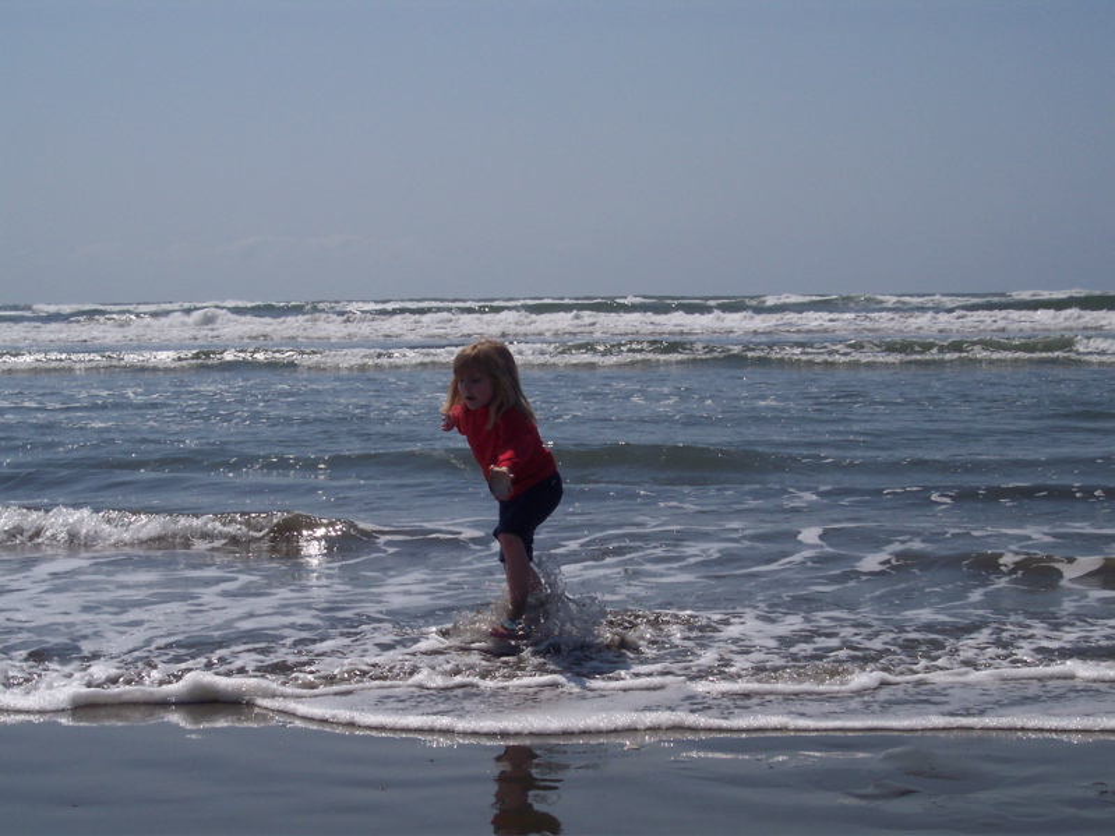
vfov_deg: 19.4
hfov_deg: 25.7
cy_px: 418
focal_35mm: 76
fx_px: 2448
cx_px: 558
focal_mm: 16
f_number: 6.7
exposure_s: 1/1000
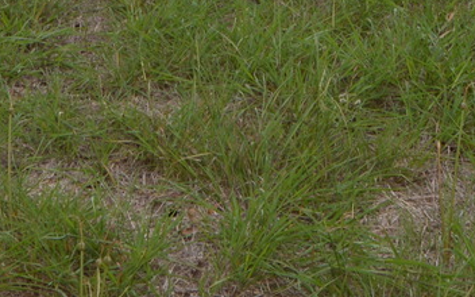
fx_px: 1644
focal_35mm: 127
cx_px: -31
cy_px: -367
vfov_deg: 9.4
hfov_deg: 16.0
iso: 100
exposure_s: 1/160
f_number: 8
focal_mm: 18
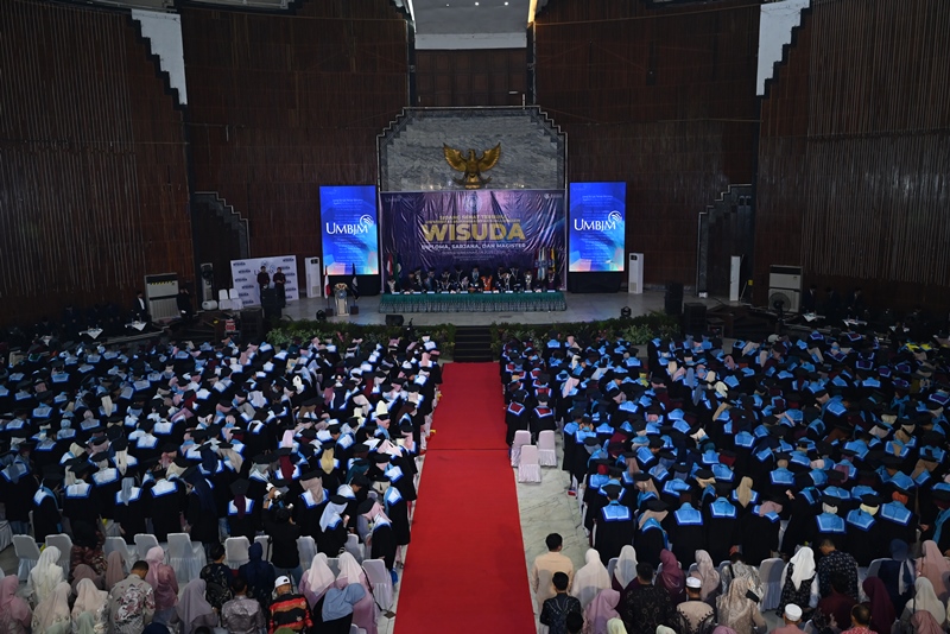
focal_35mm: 28
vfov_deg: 46.4
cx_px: 475
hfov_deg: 65.5
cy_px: 317
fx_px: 739
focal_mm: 28
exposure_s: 1/60
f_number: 5
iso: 1600
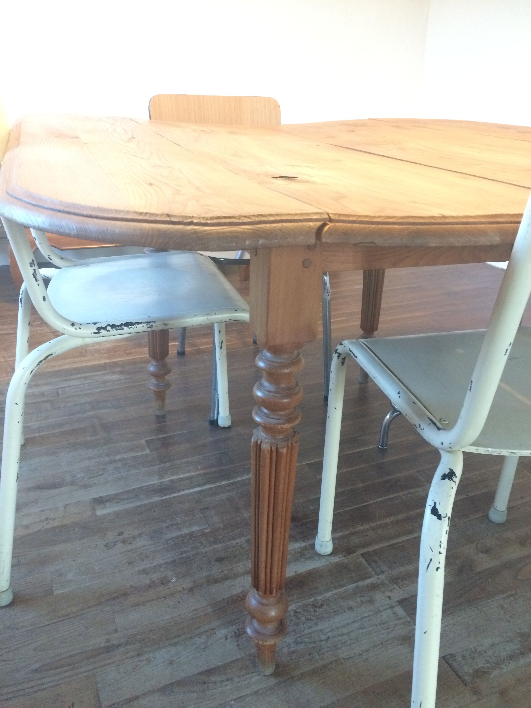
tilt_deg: -25.7
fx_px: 593
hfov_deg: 48.2
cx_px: 266
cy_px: 354
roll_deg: +1.7
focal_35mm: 29
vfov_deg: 61.7
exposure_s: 1/17
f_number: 2.2
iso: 400
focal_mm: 4.15
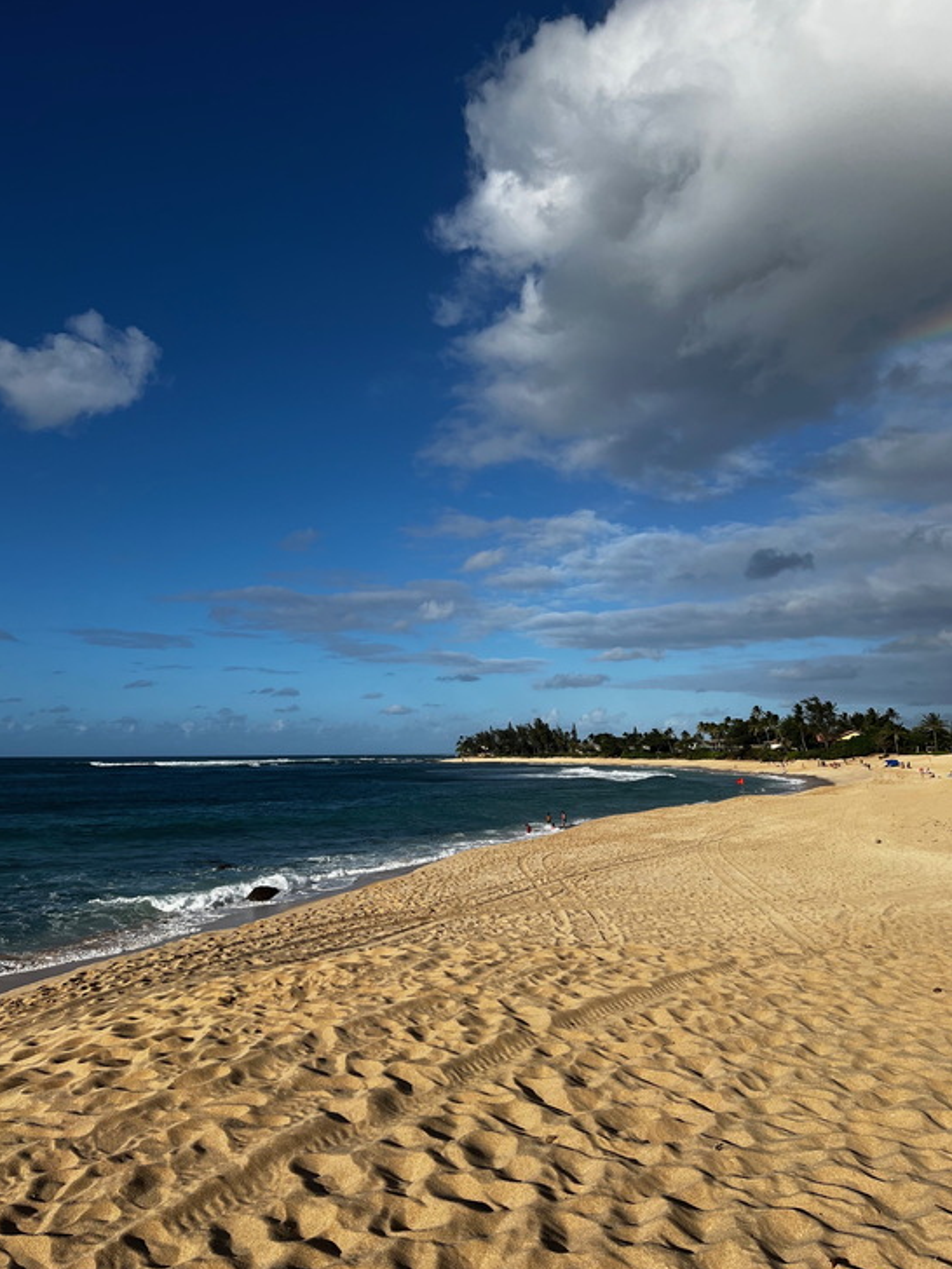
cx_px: 463
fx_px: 990
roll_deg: +0.8
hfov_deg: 51.3
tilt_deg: +5.2
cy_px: 638
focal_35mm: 27
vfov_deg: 65.3
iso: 50
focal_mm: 5.7
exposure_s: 1/7463
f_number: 1.5
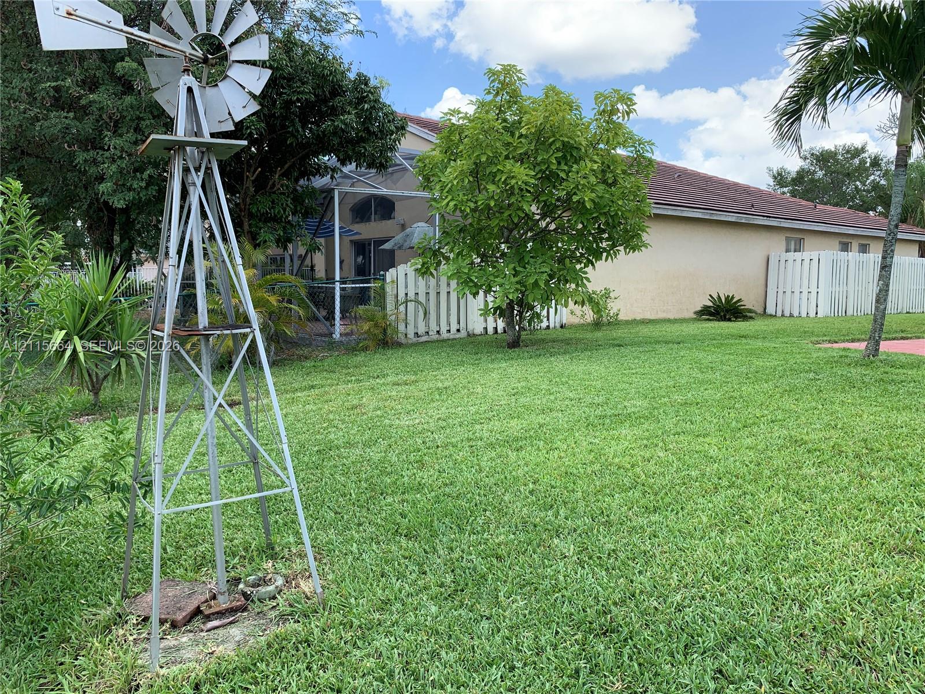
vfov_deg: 53.1
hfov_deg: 67.3
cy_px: 347
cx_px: 462
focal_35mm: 26
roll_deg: -1.0
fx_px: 695
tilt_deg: -4.5
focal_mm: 4.25
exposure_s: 1/605
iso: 25
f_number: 1.8
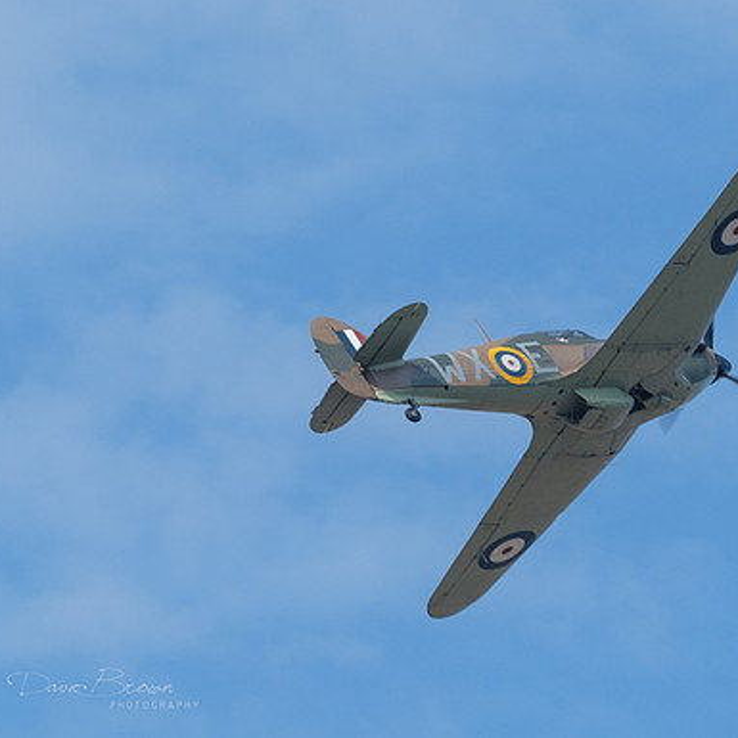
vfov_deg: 2.3
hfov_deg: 2.2
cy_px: 403
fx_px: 18790
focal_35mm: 779
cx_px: 547
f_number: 6.4
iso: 200
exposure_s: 1/800
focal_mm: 191.6
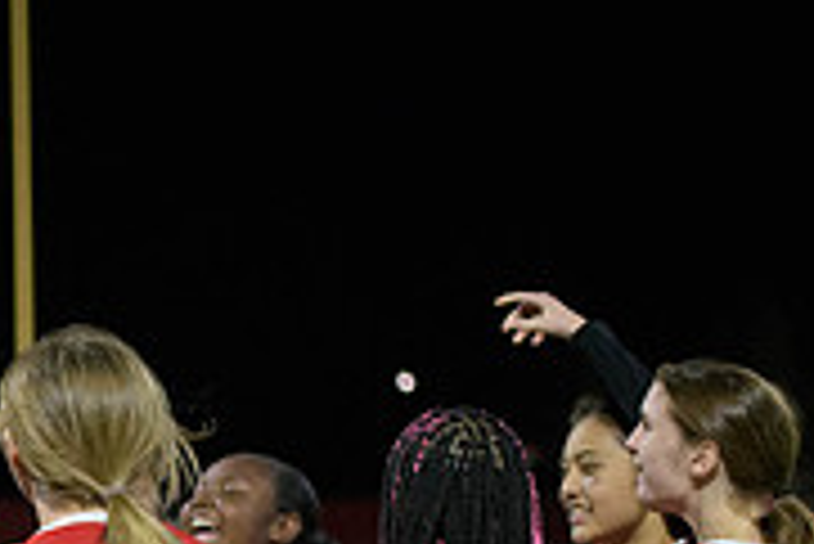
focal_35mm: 224
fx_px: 5069
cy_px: 771
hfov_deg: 9.0
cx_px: -225
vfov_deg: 6.1
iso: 5000
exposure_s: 1/640
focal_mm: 70
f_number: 2.8
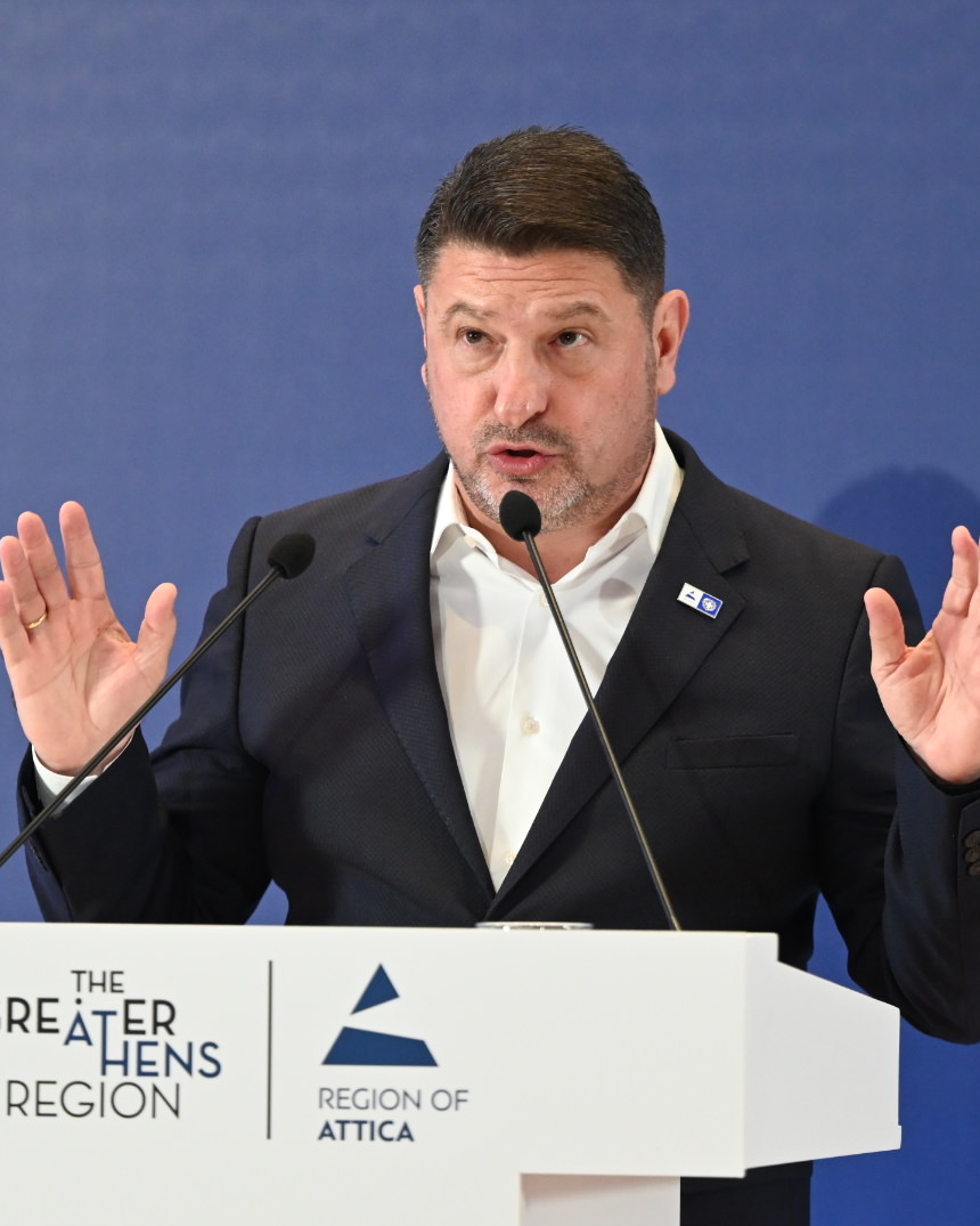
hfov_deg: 5.2
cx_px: 531
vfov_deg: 6.5
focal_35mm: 297
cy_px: 615
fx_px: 10768
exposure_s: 1/250
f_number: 2.8
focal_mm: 140
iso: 2000
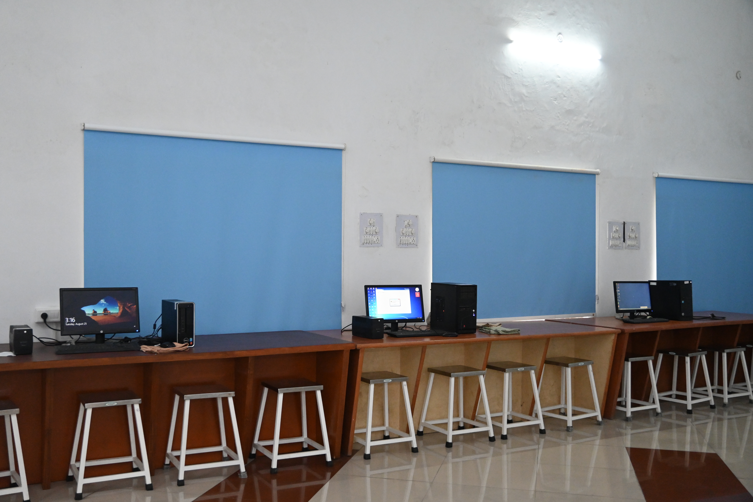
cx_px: 376
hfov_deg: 53.1
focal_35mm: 36
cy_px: 251
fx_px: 753
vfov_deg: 36.9
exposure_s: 1/125
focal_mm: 24
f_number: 3.8
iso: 2800
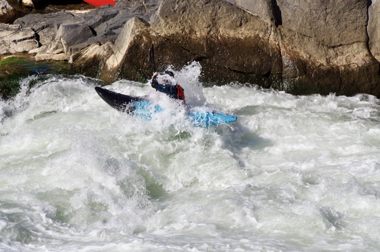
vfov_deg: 4.3
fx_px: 3318
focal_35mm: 315
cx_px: 190
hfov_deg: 6.6
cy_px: 126
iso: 400
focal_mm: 210
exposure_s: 1/3200
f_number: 9
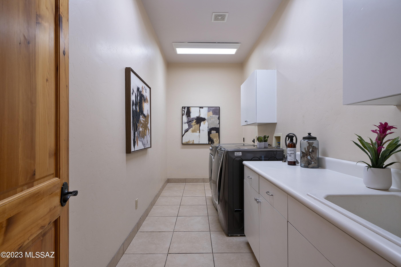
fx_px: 189
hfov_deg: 93.3
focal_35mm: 17
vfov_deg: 70.4
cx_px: 200
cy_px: 134
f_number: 9
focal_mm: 17
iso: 200
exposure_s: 1/5
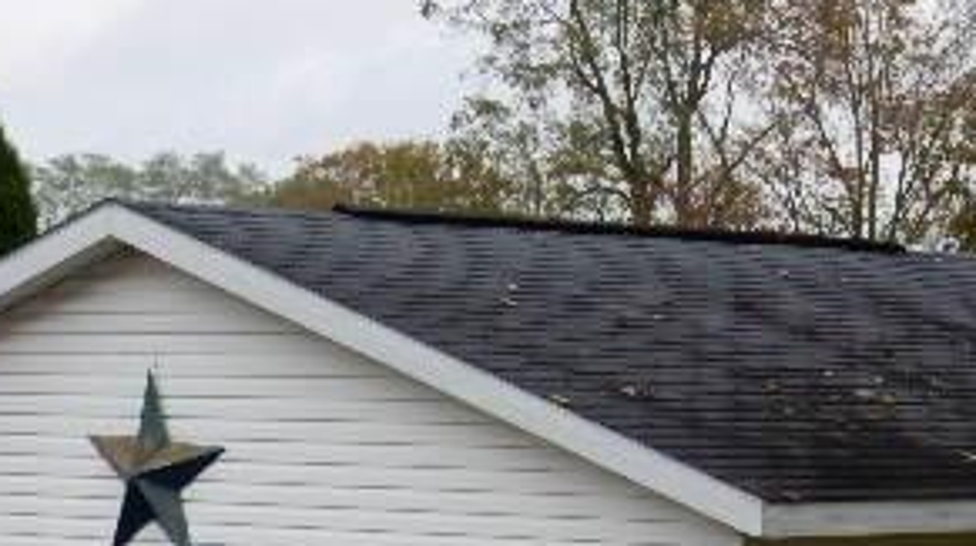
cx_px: 547
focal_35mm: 144
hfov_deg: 14.9
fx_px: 3723
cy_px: 717
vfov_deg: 8.3
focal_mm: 10.7
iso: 125
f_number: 4.5
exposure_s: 1/500
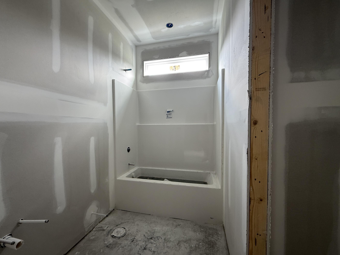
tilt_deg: -1.0
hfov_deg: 98.1
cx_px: 164
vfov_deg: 81.7
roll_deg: +0.8
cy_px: 135
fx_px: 147
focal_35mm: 15
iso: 125
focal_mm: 2.22
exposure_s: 1/30
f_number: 2.2
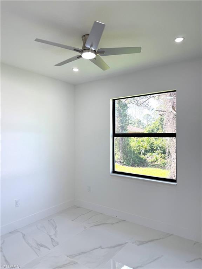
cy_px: 134
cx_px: 101
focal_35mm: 24
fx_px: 187
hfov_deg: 56.8
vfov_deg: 71.6
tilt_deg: +0.9
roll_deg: +0.8
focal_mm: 6.76
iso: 100
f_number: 1.78
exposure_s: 1/524
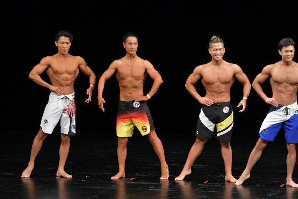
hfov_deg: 8.6
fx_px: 1986
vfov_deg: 5.7
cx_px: 149
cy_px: 100
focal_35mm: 240
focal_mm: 160
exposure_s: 1/400
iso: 3200
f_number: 5.6
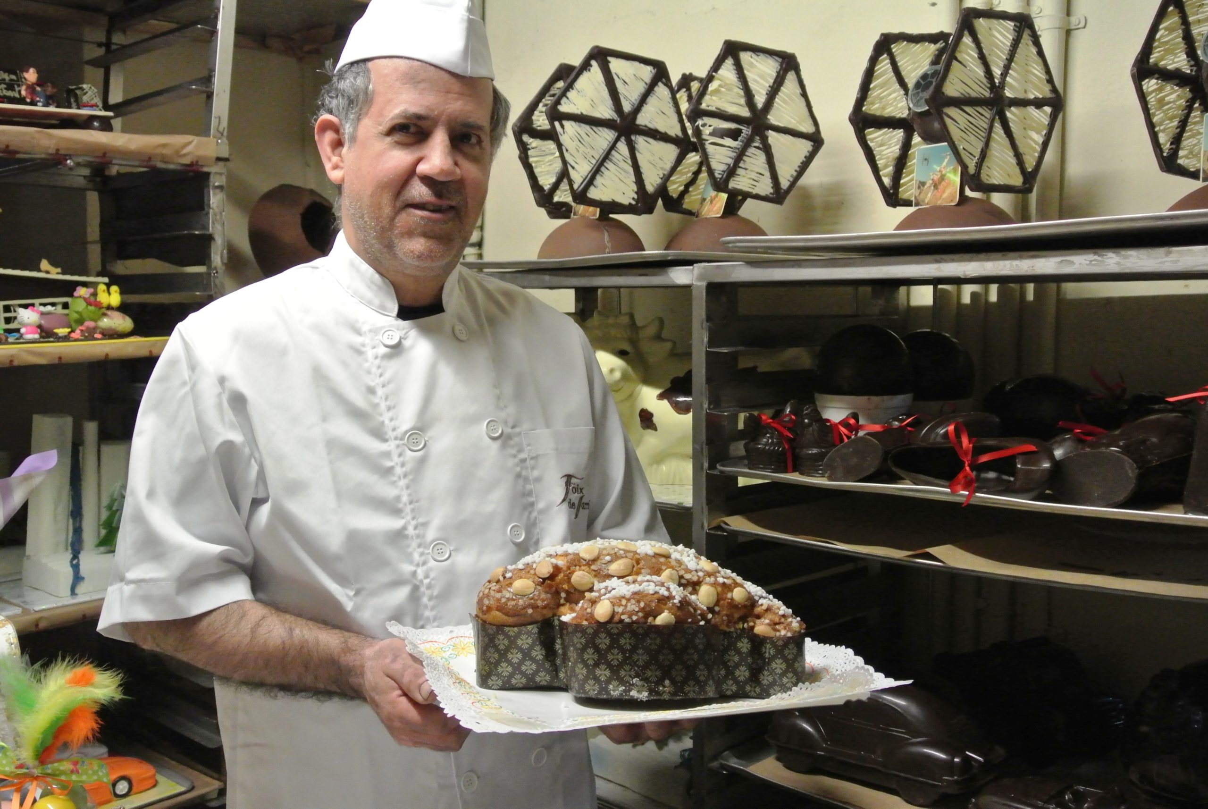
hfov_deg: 53.1
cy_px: 404
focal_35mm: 36
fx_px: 1210
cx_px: 604
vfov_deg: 37.0
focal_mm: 13.6
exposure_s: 1/60
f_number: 4
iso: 1800
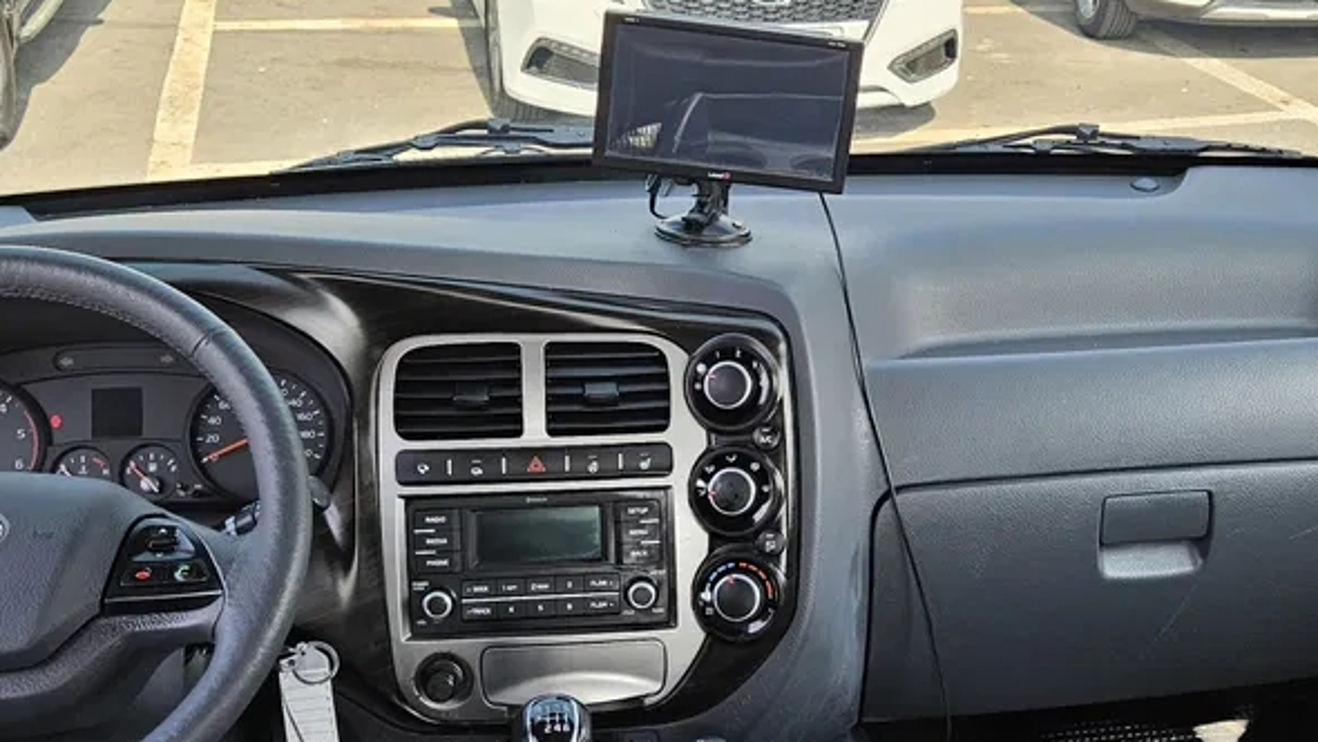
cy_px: 369
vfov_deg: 23.5
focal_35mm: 51
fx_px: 1783
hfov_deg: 40.4
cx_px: 780
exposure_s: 1/120
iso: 32
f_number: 1.8
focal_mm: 5.4
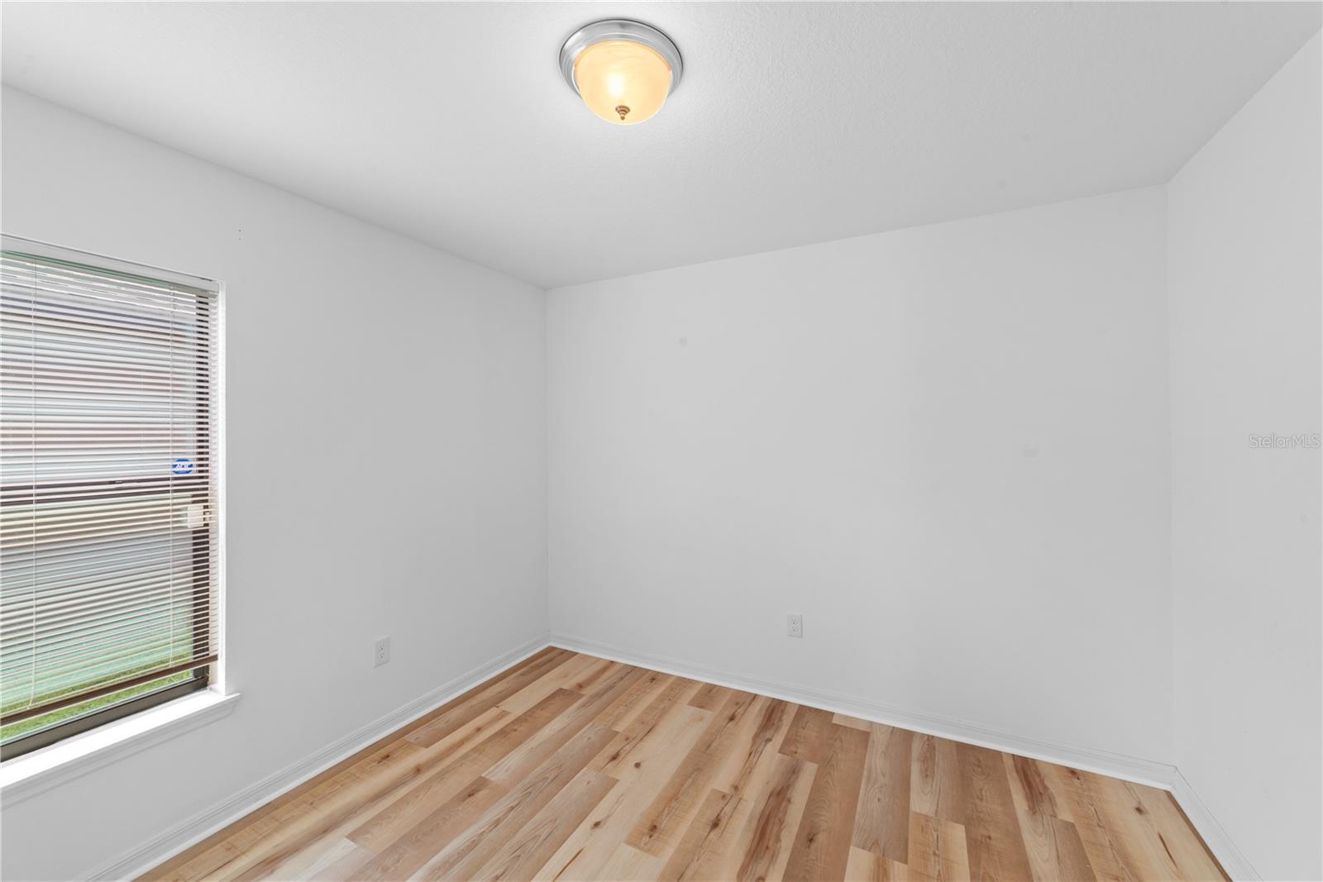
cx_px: 662
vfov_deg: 81.2
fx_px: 515
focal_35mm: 14
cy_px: 441
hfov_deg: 104.2
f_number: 11
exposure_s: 1/1.67
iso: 160
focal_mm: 14
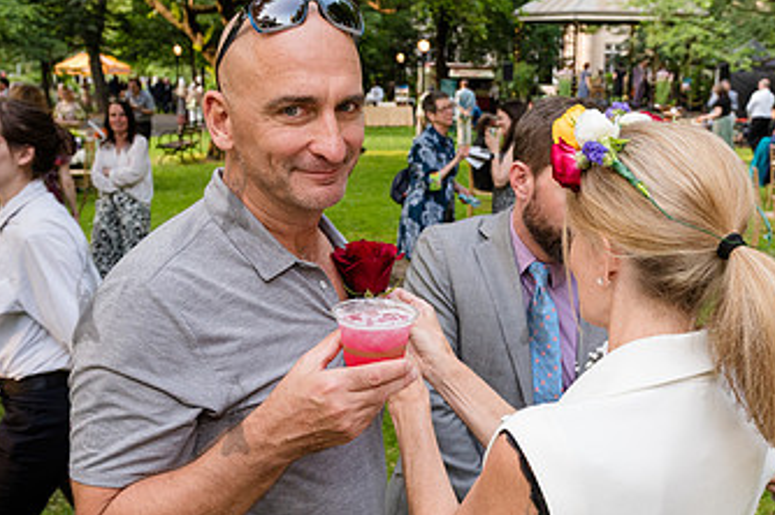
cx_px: 451
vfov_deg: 27.9
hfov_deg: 41.0
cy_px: 320
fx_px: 1032
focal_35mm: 48
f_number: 4.5
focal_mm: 24
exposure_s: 1/250
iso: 1000
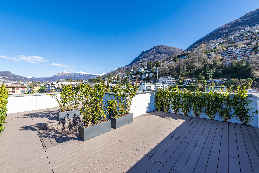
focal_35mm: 14
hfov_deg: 104.2
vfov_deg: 81.3
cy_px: 86
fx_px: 101
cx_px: 130
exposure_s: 1/320
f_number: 9
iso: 100
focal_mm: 14
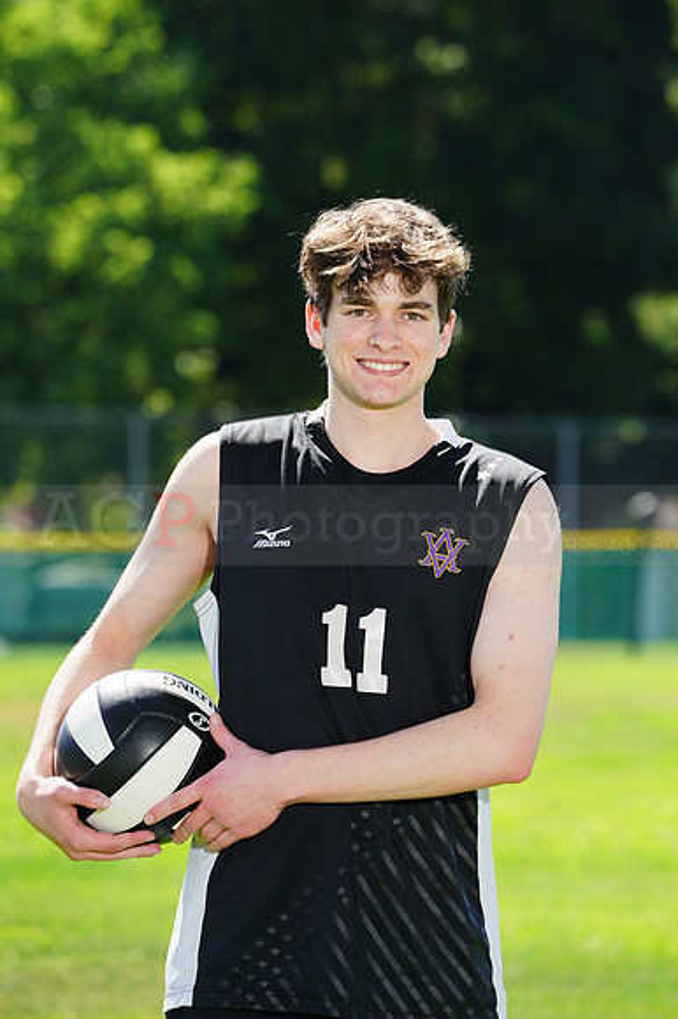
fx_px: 8315
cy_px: 510
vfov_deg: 7.0
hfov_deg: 4.7
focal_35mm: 294
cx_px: 339
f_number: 10
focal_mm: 294
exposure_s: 1/200
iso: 200
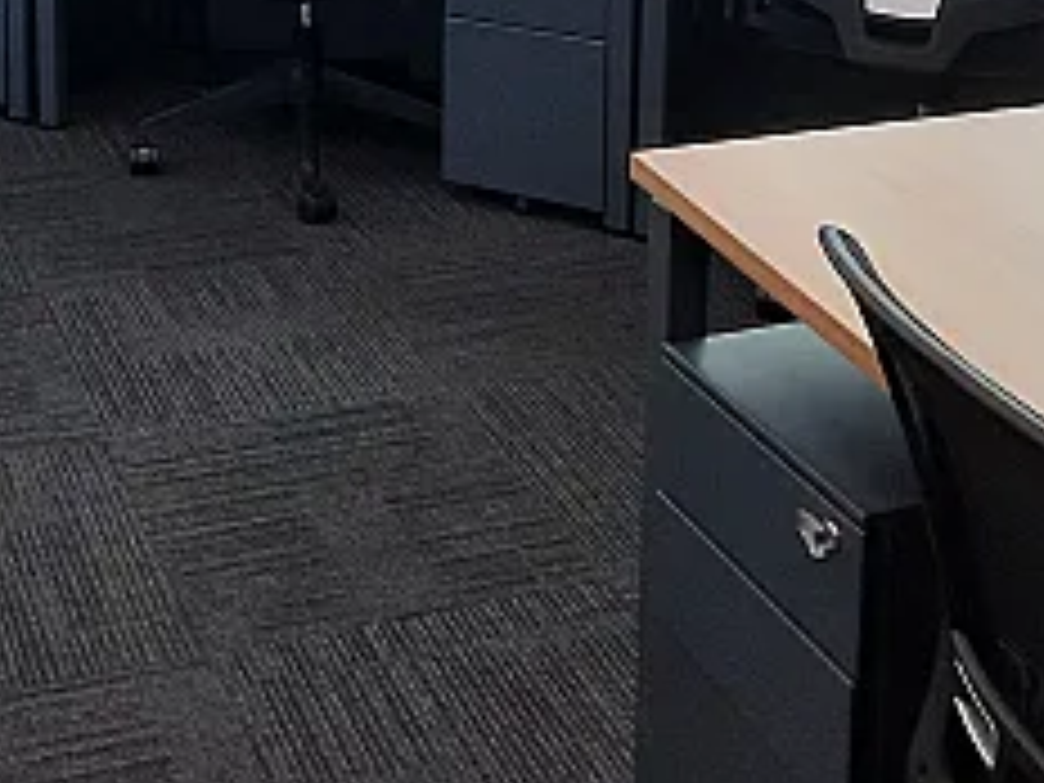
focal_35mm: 69
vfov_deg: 19.4
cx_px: 238
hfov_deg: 27.7
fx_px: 2081
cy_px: -284
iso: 40
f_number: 2
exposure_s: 1/100
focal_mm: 4.6
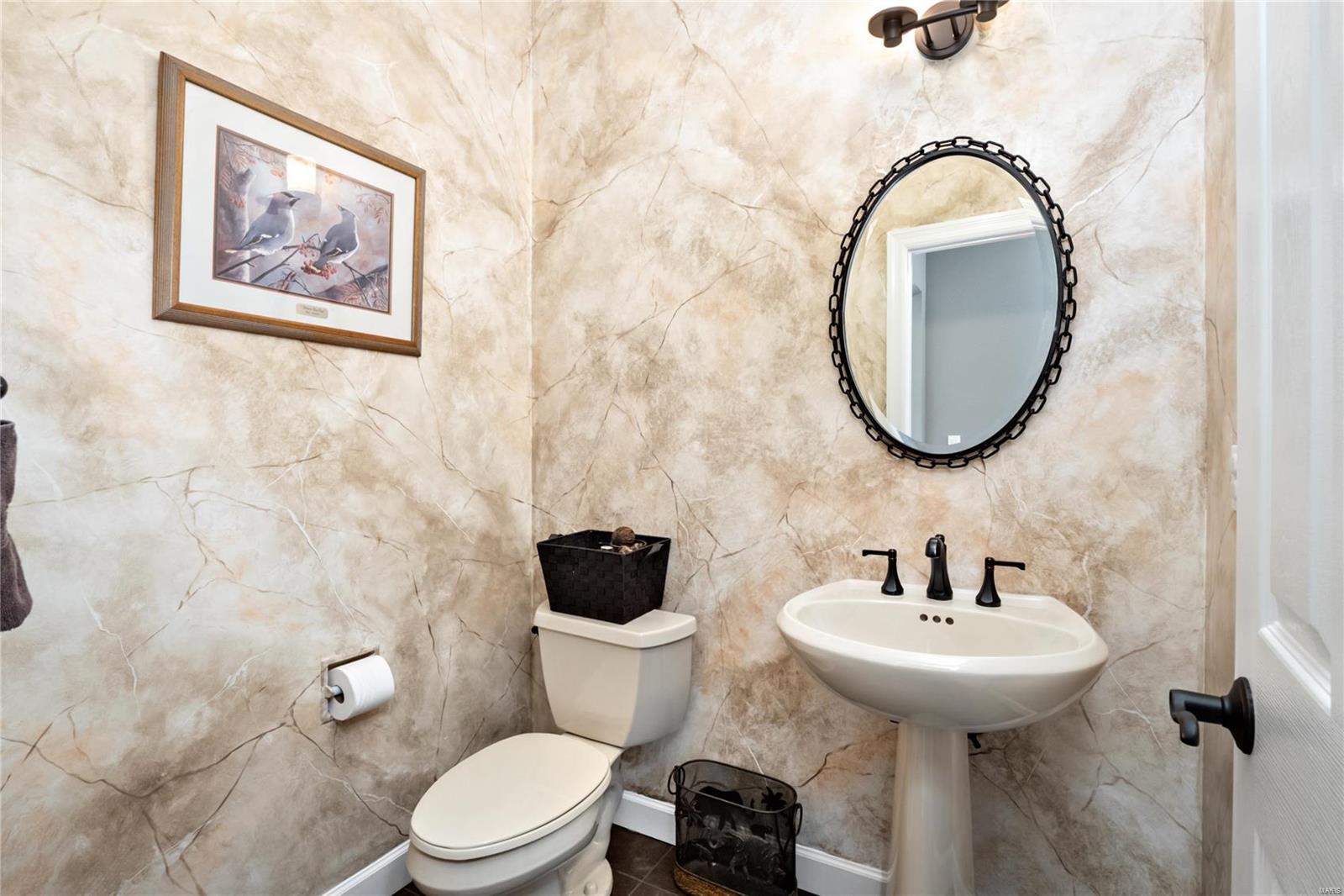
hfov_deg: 96.7
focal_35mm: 16
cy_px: 448
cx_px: 672
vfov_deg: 73.7
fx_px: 597
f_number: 8
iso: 800
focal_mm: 8
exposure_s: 1
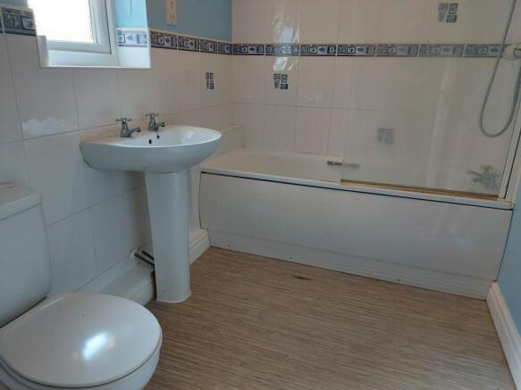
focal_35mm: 24
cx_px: 260
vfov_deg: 56.8
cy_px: 195
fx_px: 361
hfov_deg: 71.6
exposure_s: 1/50
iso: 160
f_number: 1.8
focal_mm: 5.23
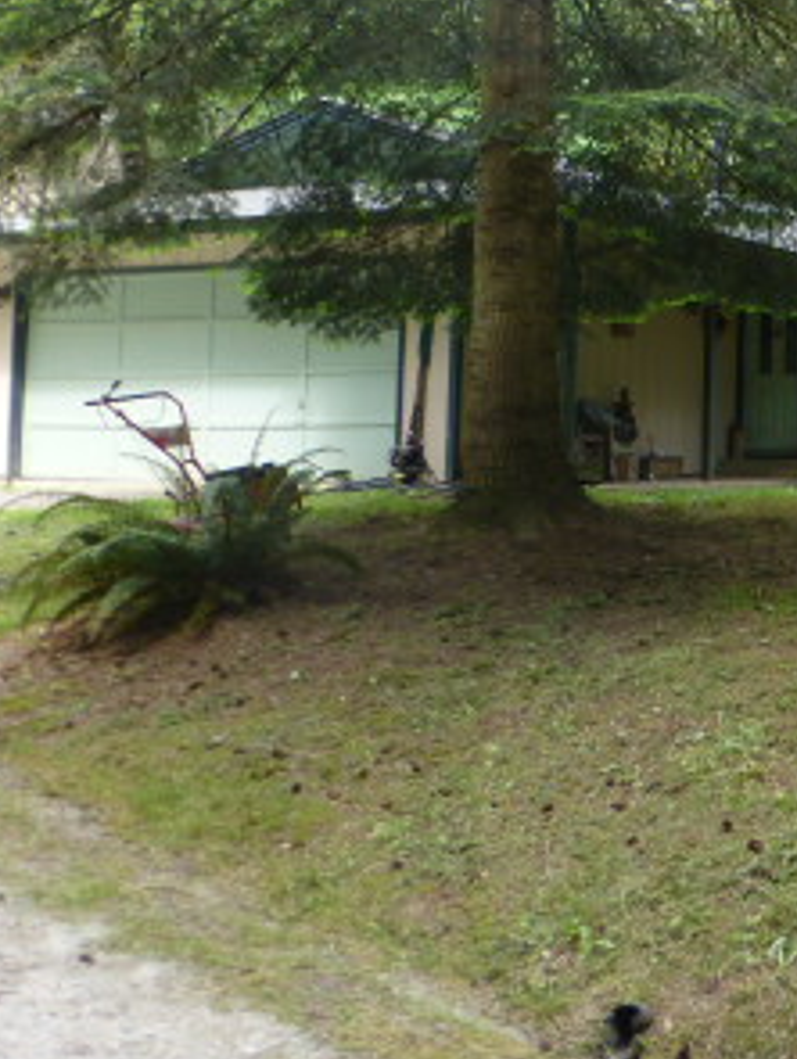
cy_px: 323
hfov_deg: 24.8
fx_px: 1593
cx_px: 1009
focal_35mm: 52
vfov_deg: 36.3
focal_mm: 4.3
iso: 100
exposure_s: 1/125
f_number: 3.3
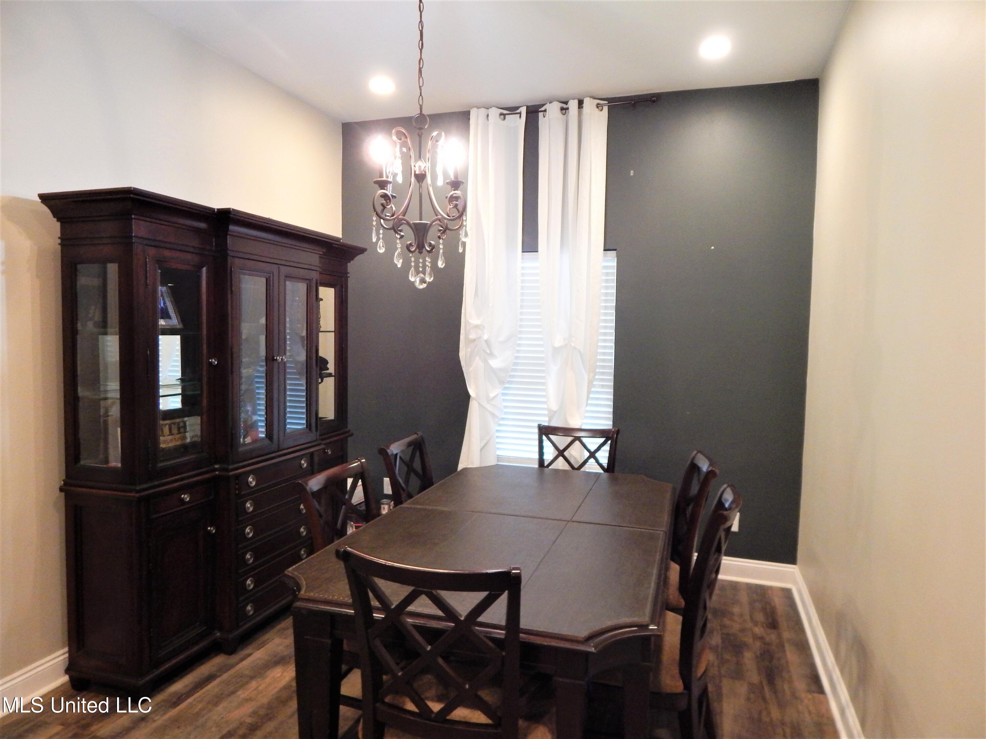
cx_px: 493
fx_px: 627
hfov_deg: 76.4
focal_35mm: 22
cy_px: 370
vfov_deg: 61.1
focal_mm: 4
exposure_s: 1/25
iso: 400
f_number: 3
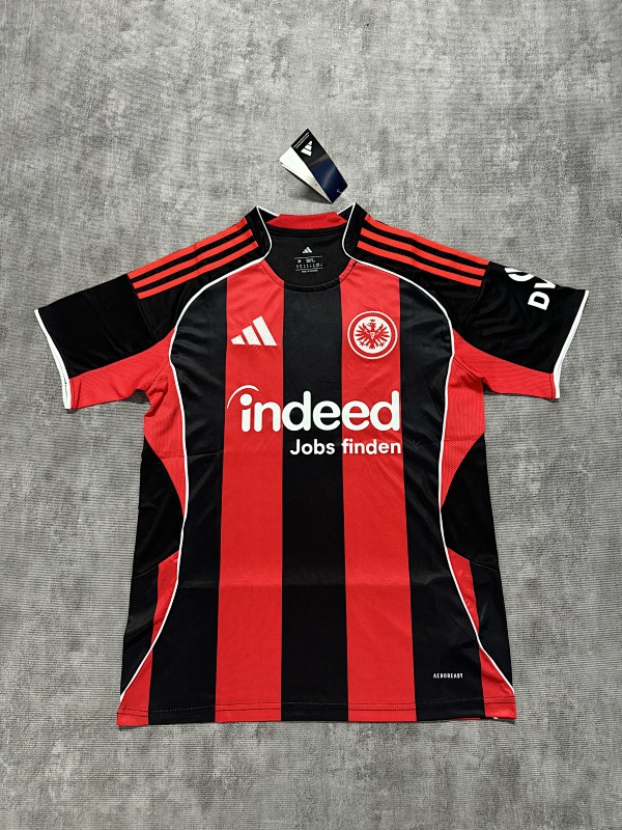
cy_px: 415
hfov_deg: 56.8
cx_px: 311
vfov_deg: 71.6
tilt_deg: -77.6
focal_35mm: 24
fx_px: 575
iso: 400
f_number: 1.78
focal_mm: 6.76
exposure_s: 1/60
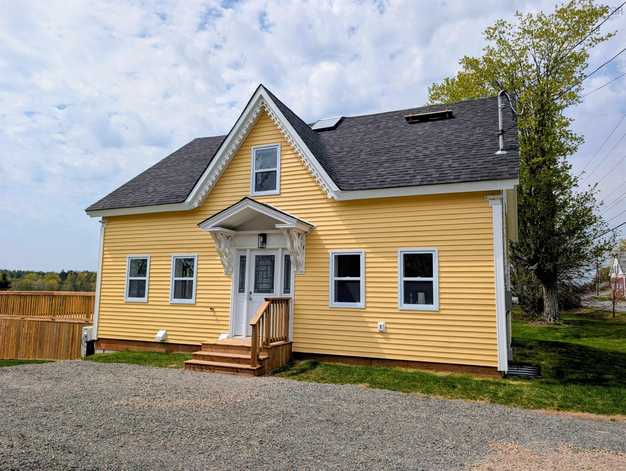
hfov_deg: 71.5
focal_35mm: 24
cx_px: 313
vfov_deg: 56.9
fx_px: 435
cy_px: 236
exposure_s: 1/1572
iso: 22
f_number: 1.68
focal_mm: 6.9
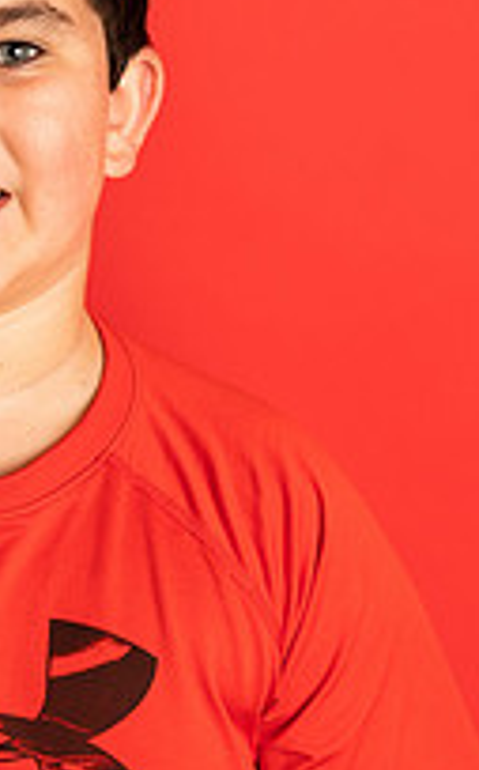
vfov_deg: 14.4
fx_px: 3037
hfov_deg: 8.9
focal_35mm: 145
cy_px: 187
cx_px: -57
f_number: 4
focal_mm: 50
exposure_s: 1/160
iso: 100
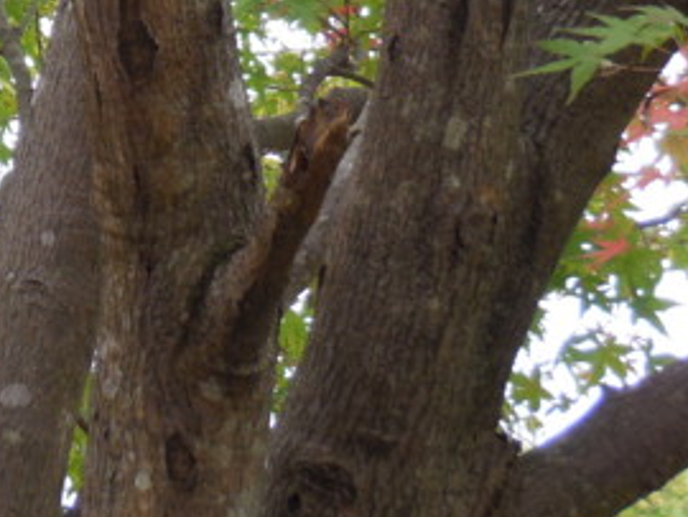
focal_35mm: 157
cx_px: -283
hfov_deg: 12.1
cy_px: -214
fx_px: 3123
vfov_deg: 9.3
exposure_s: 1/50
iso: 125
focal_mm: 9.4
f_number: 4
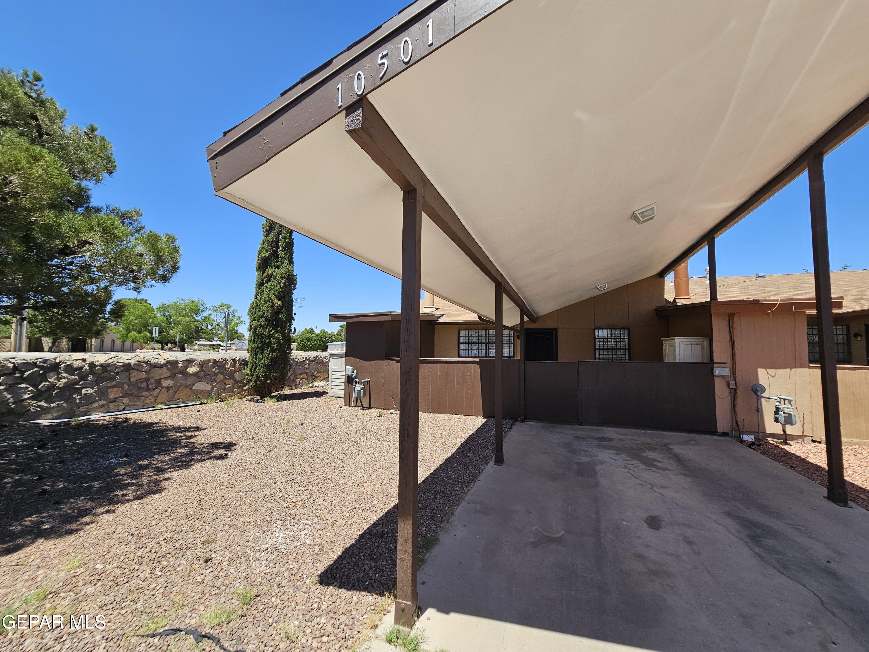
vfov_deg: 89.9
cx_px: 434
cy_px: 326
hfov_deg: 106.2
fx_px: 326
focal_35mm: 13
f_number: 2.2
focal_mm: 2.2
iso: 50
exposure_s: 1/1584
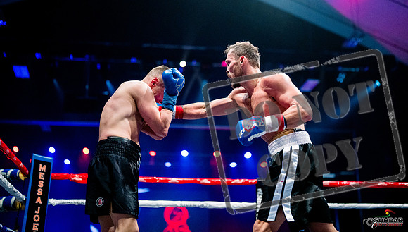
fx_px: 620
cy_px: 83
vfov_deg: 21.1
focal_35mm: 57
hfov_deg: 36.4
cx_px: 223
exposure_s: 1/1600
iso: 6400
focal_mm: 50
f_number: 1.4
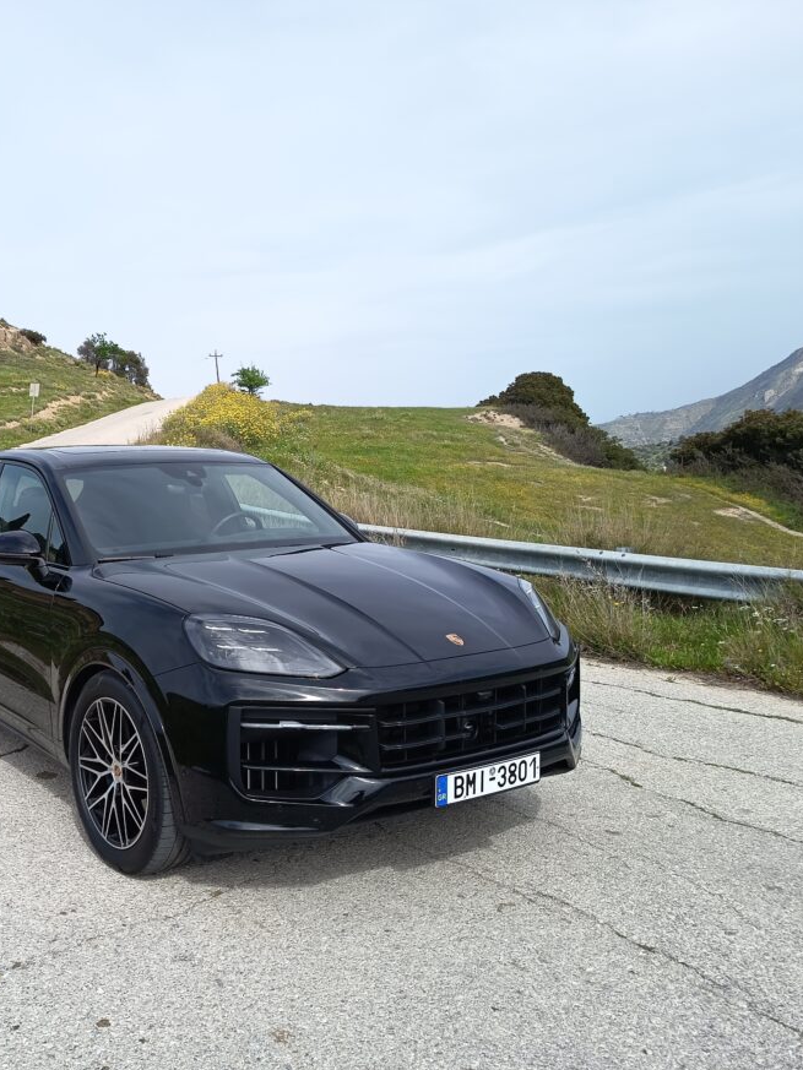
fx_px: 1020
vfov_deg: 55.3
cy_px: 529
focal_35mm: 33
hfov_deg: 41.6
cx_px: 191
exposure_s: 1/436
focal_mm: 5.24
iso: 50
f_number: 1.7
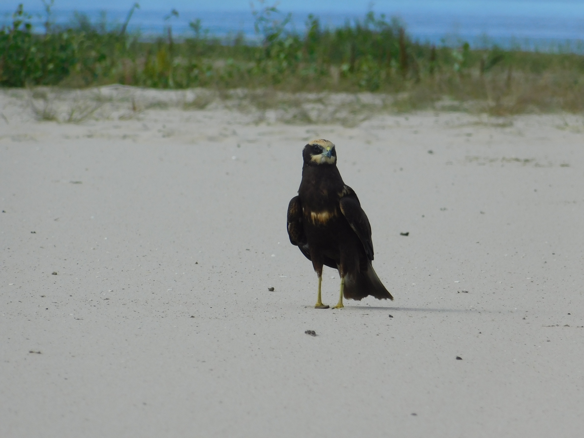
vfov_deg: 2.2
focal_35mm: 686
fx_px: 11573
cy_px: 219
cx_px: 292
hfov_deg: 2.9
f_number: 6.2
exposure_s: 1/500
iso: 125
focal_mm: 121.8
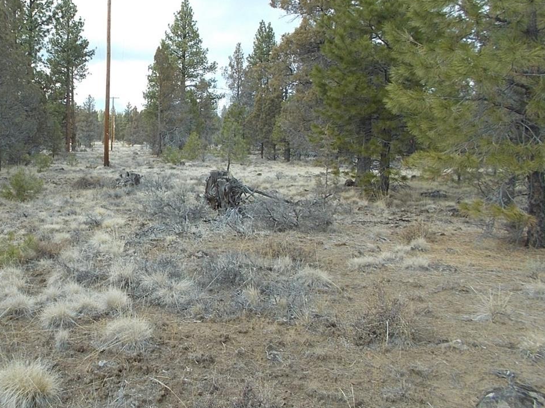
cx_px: 124
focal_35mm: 41
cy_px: 150
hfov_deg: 44.0
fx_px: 645
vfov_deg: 34.9
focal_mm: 4.6
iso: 80
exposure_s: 1/200
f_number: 3.2
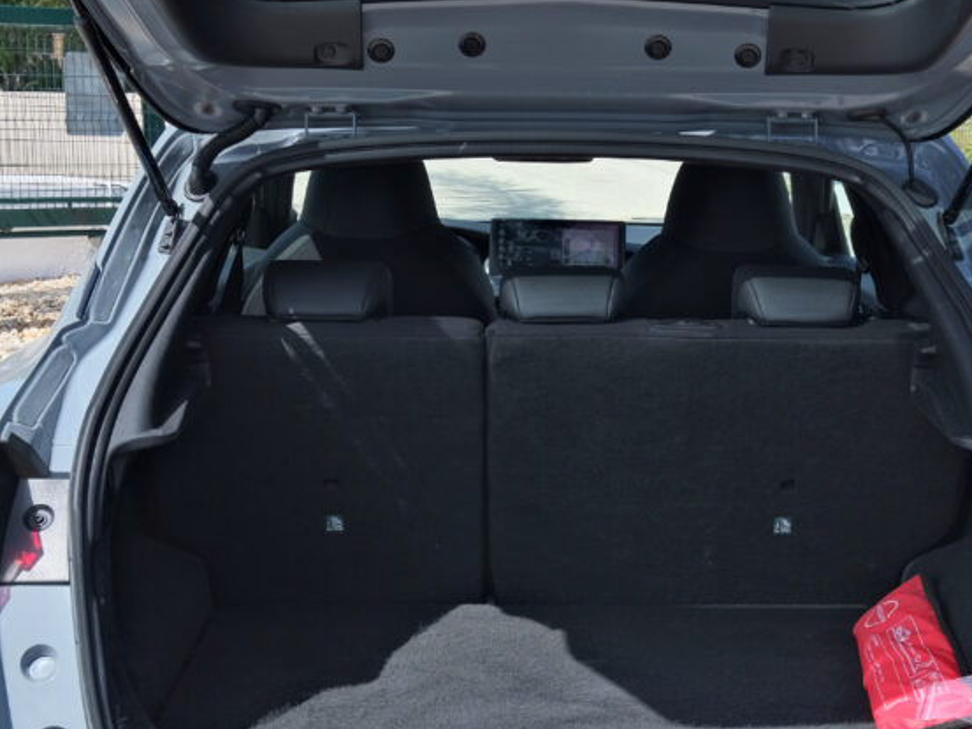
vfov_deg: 25.3
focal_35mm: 57
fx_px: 1601
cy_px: 559
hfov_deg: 33.7
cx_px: 577
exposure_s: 1/180
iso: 160
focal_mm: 21.5
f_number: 9
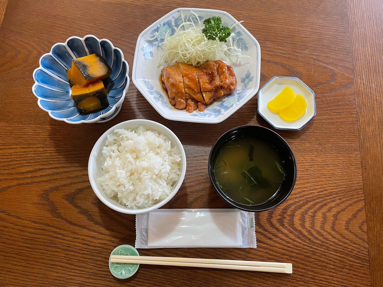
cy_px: 144
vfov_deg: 53.1
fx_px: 288
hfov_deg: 67.3
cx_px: 192
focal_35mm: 26
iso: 200
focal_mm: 4.2
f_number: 1.6
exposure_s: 1/60
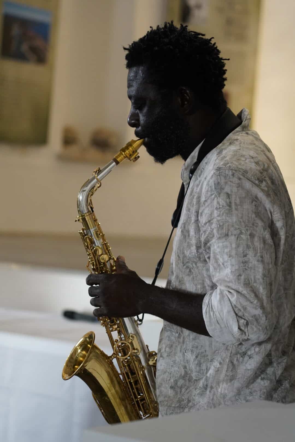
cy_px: 221
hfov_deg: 13.1
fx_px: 1288
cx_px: 148
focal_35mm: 105
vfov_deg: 19.4
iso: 4000
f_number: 4
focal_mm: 105
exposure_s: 1/160
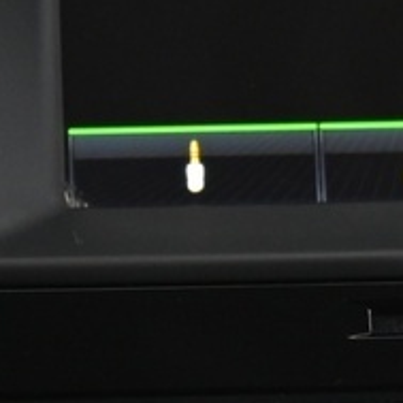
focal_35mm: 234
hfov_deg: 7.4
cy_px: 667
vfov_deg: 7.3
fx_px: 3082
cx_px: 435
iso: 2000
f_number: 4
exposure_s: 1/20
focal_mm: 32
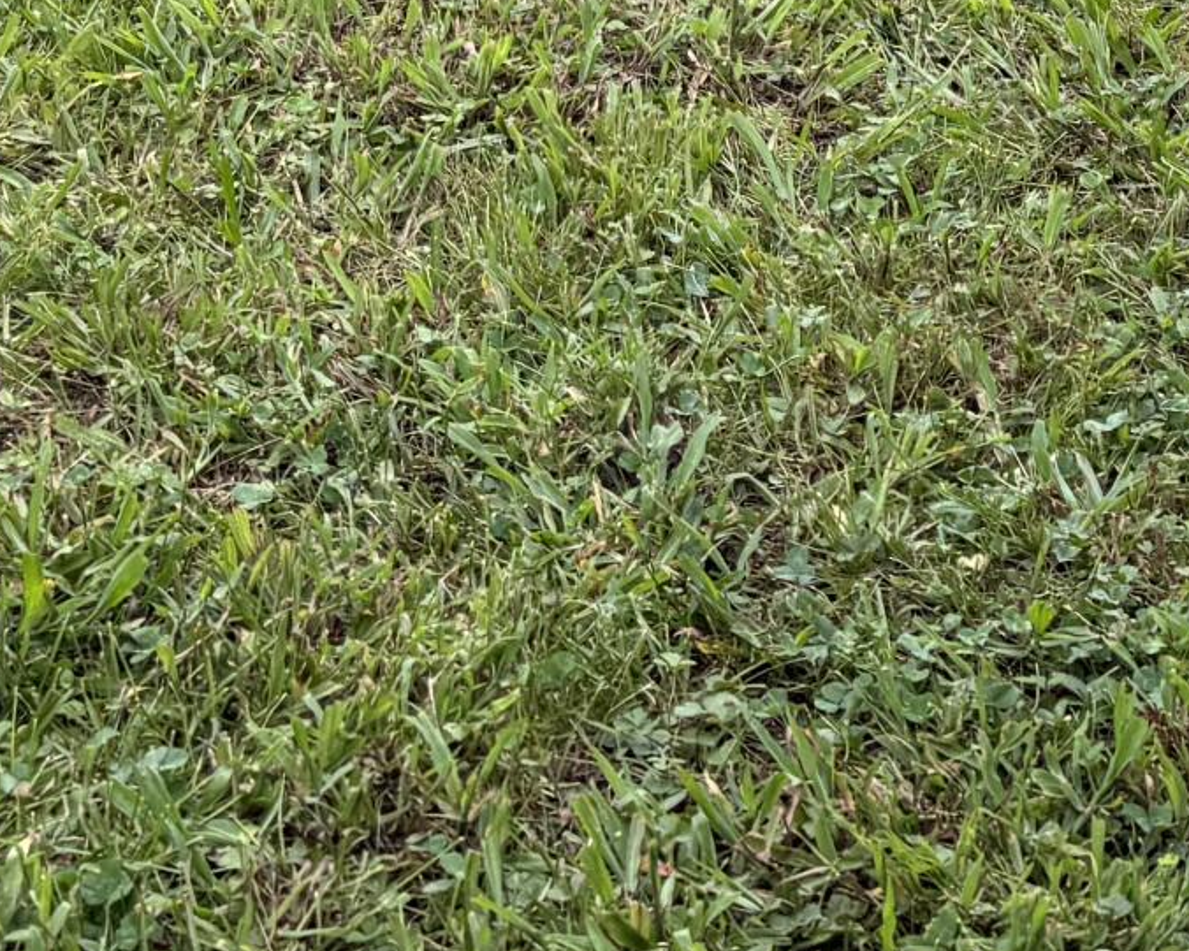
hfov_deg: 18.5
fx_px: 3660
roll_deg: -0.9
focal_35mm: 104
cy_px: -538
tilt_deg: -12.1
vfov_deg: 13.8
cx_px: 616
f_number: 1.78
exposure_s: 1/256
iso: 100
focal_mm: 6.76
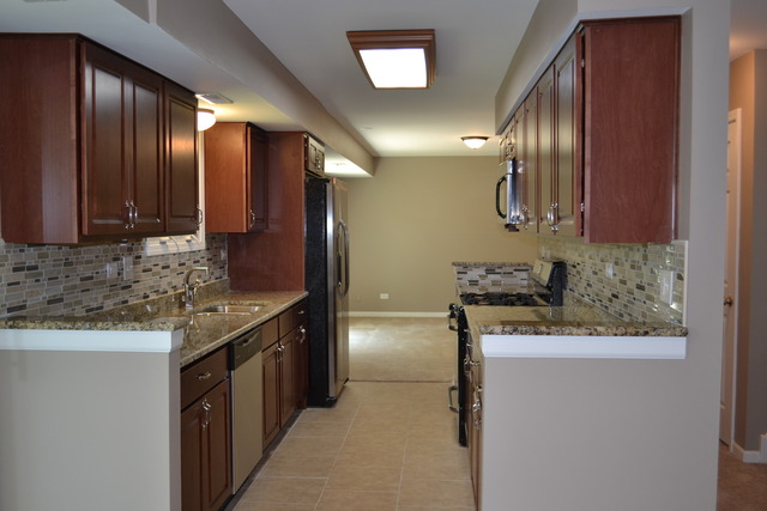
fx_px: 767
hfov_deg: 53.1
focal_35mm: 36
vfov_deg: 36.9
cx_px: 384
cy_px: 256
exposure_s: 1/60
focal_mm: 24
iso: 400
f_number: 4
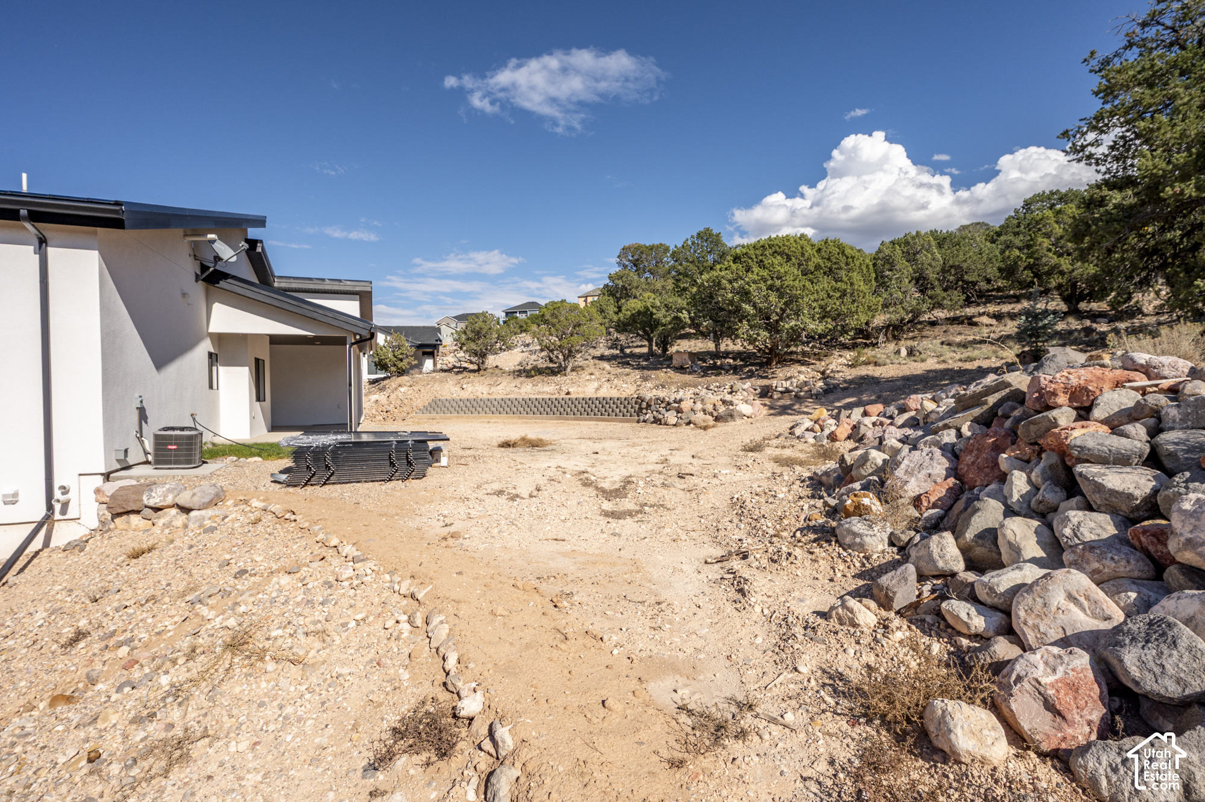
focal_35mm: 17
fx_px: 569
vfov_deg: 70.4
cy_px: 401
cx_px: 602
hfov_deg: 93.3
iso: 320
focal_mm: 17
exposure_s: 1/1000
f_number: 10
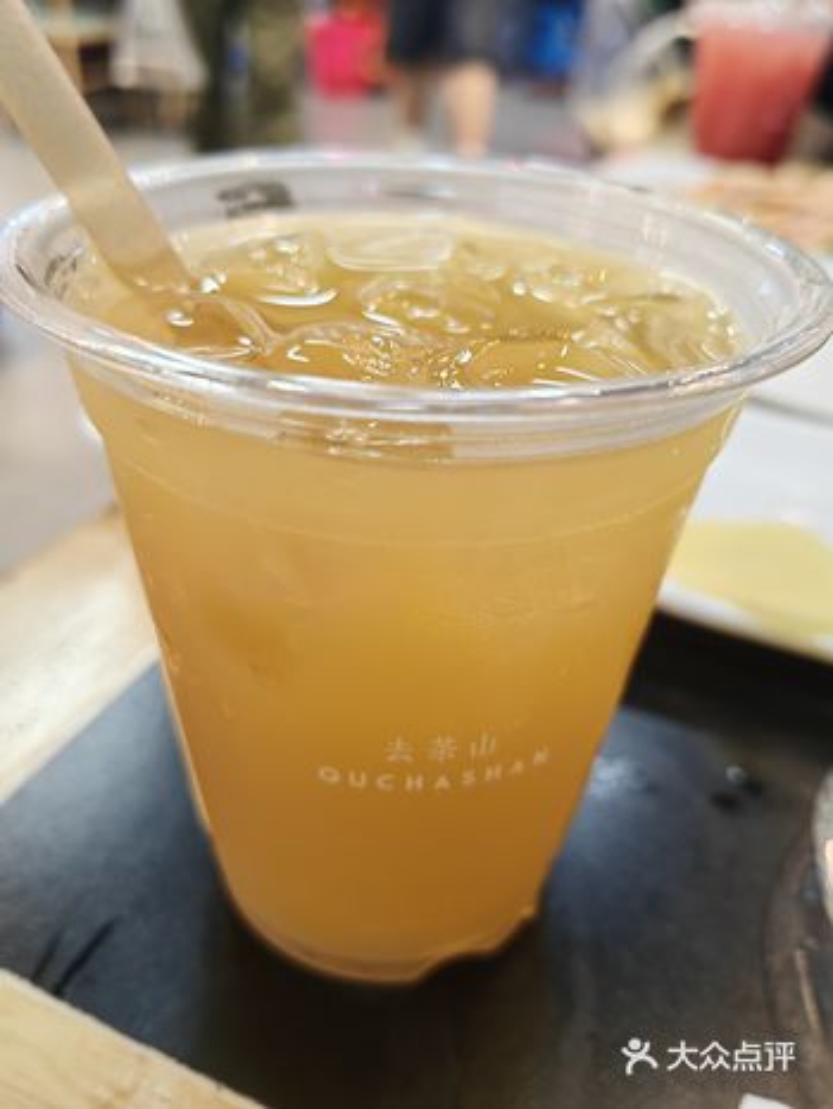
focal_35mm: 27
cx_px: 416
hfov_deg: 51.4
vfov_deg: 65.3
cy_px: 554
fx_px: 866
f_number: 1.8
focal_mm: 5.54
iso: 64
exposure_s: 1/50
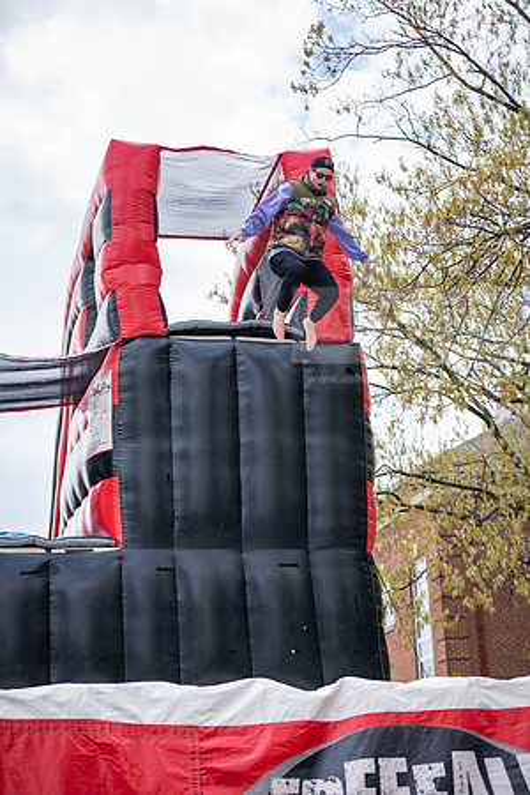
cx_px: 265
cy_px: 398
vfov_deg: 28.8
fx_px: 1546
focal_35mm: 70
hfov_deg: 19.5
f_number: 3.5
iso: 100
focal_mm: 70
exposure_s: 1/640
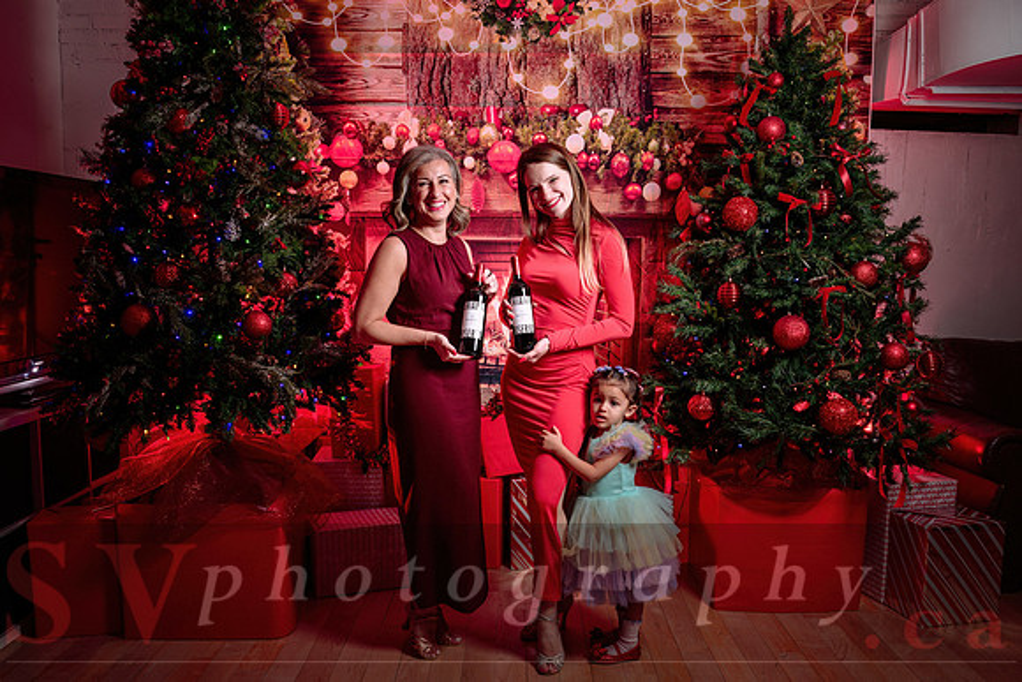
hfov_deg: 61.5
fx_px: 859
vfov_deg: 43.2
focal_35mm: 30
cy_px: 368
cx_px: 506
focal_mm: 28
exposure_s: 1/125
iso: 500
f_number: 4
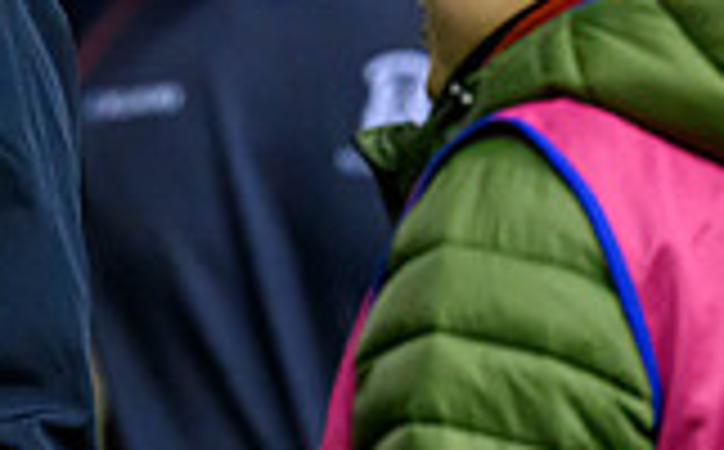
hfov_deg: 1.4
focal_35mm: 1472
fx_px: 28994
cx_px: -450
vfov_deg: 0.9
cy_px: -124
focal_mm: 400
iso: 10000
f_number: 4
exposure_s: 1/1600
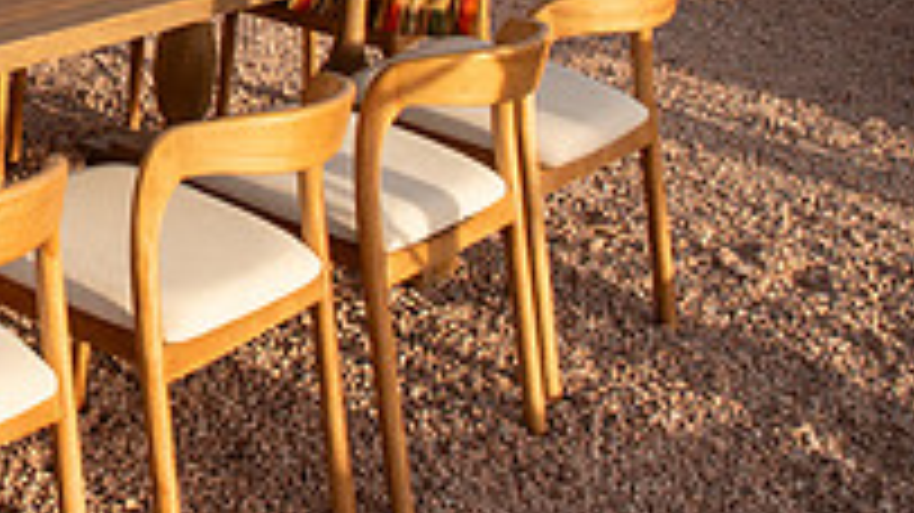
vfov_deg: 15.5
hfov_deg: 24.4
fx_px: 1744
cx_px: -365
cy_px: -254
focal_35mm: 72
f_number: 11
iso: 400
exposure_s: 1/250
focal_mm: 24
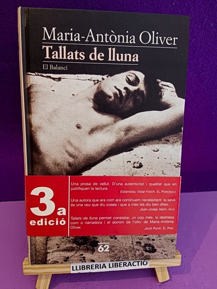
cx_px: 108
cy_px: 144
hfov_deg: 53.0
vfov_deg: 67.3
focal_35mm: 26
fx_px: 217
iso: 433
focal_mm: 3.96
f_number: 1.8
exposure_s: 1/100
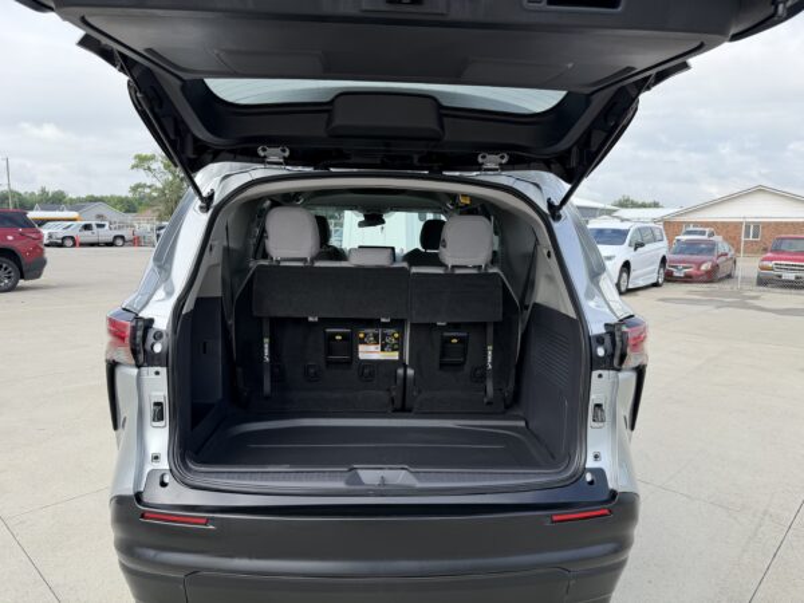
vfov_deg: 56.8
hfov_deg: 71.6
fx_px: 557
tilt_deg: -8.2
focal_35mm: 24
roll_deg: -0.2
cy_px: 302
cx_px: 402
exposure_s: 1/2053
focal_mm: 6.76
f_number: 1.78
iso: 80
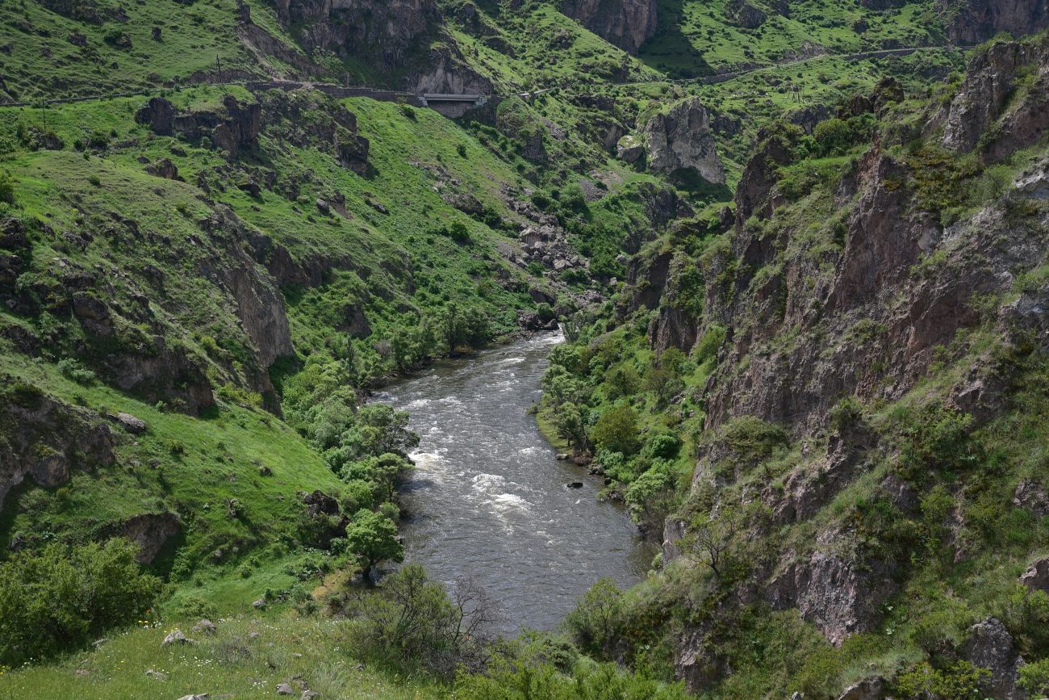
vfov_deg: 27.0
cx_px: 524
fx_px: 1457
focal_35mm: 50
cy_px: 350
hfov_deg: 39.6
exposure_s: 1/125
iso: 100
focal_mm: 50
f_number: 10
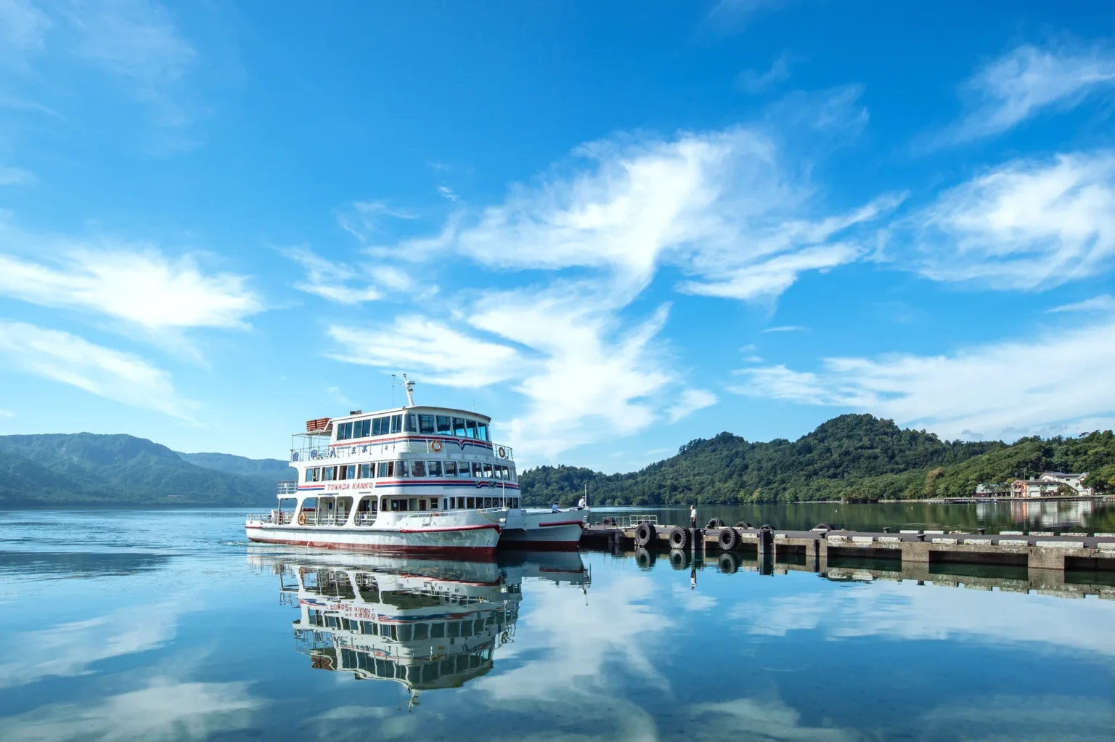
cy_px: 371
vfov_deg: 67.3
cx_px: 558
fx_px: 557
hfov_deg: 90.0
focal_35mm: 18
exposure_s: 1/100
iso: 100
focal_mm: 18
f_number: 10
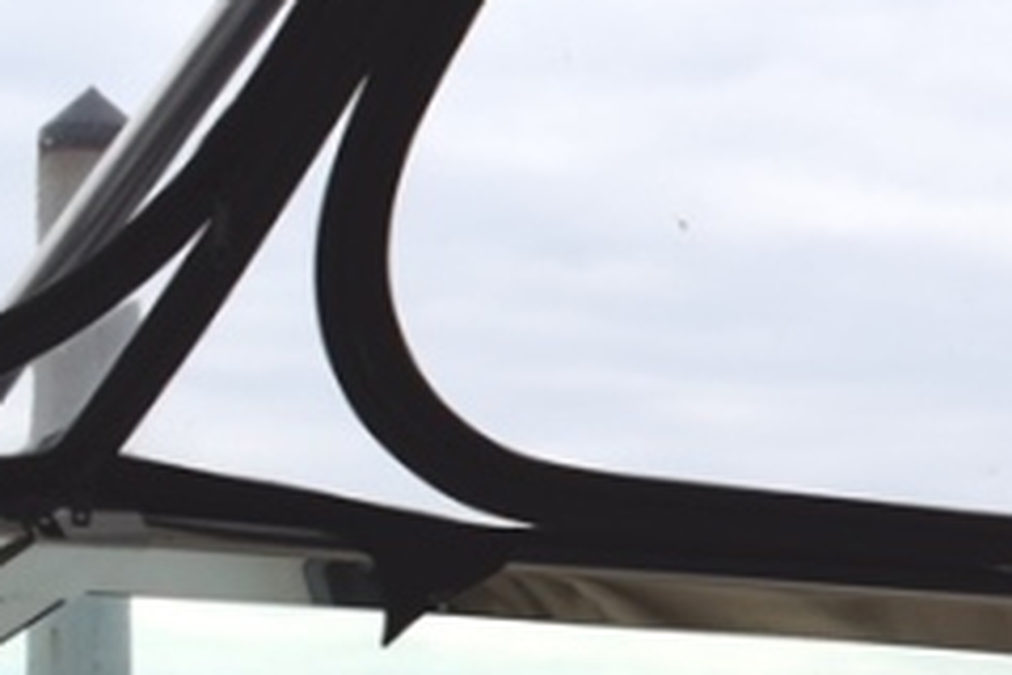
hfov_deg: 13.1
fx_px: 3960
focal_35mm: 141
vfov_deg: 9.7
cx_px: 1868
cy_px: 329
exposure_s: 1/400
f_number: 10
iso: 200
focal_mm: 25
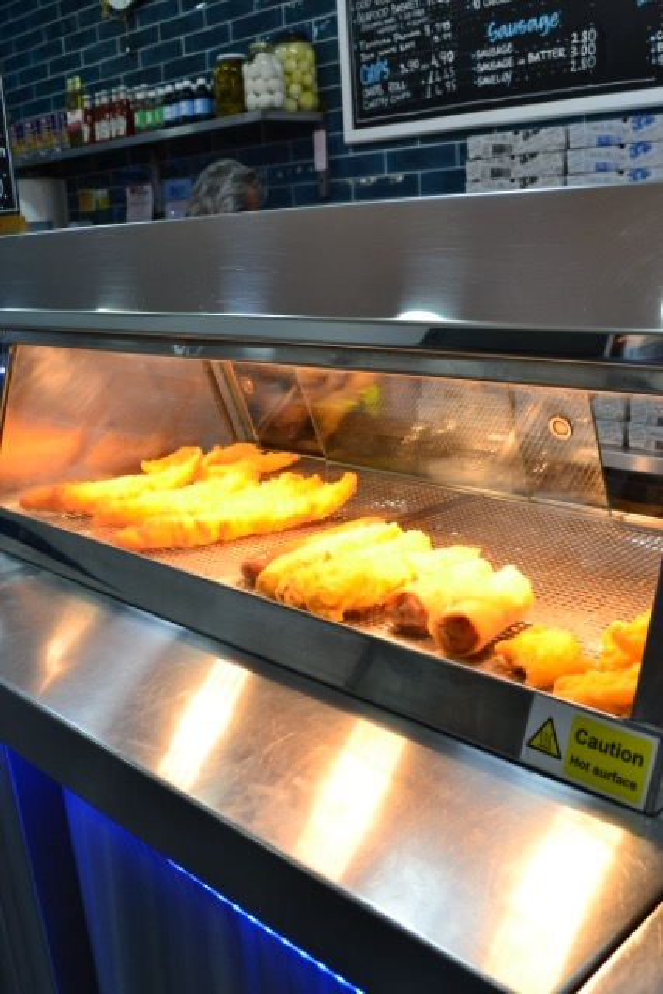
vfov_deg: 57.2
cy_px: 497
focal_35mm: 33
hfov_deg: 40.0
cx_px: 332
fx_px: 911
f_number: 7.1
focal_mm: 22
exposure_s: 1/40
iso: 400
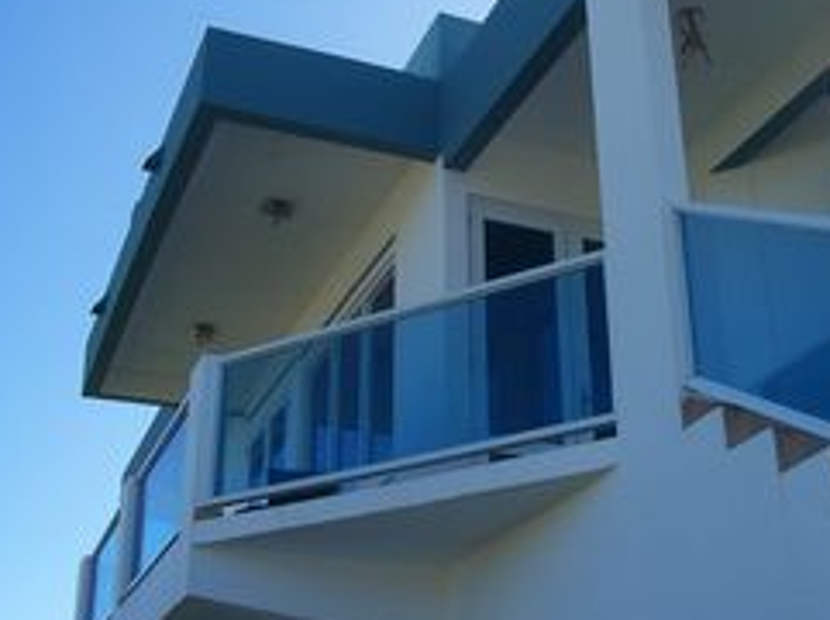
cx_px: 517
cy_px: 313
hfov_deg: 36.7
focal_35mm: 52
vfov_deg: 28.0
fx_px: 1245
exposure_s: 1/350
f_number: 5.6
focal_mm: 5.6
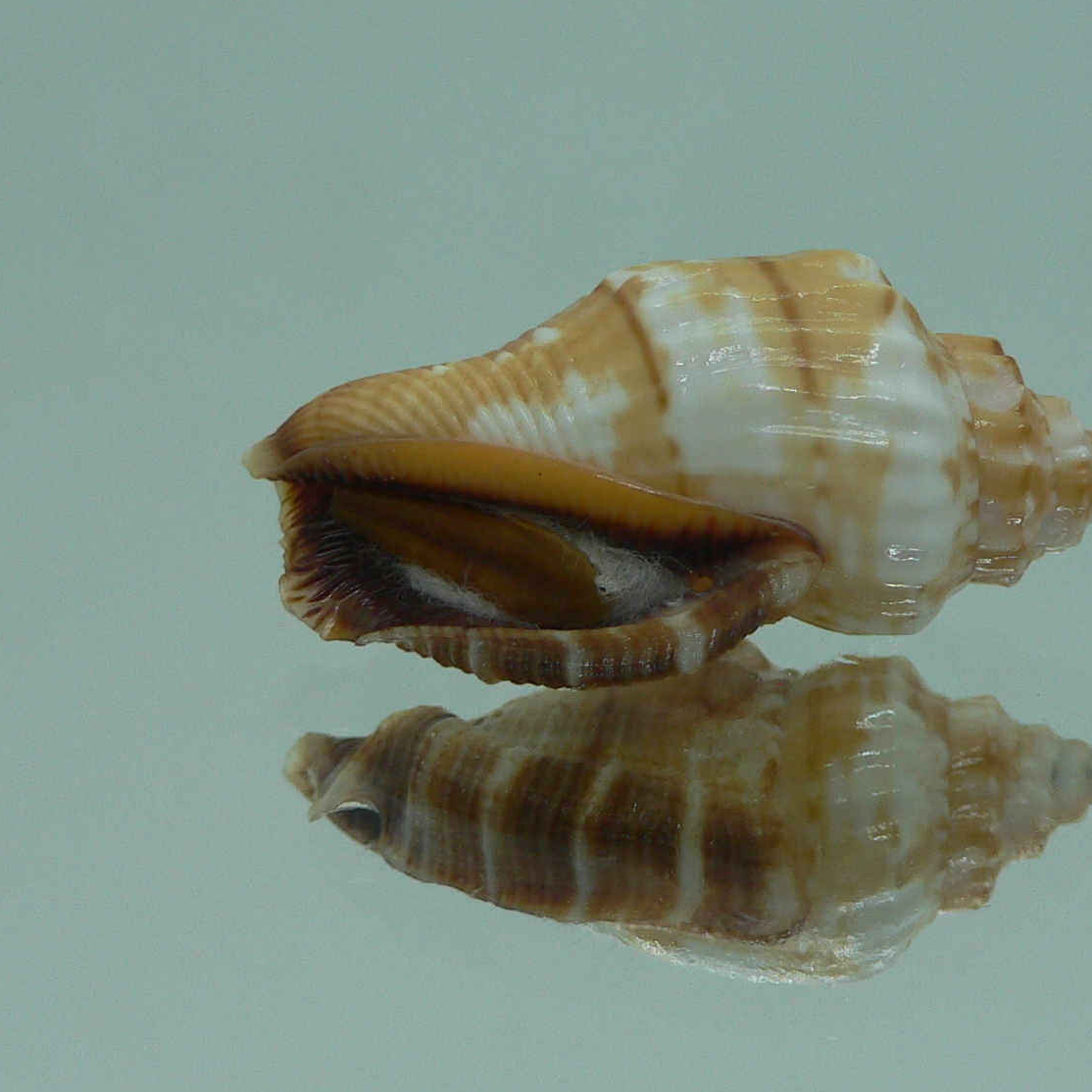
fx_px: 1999
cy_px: 538
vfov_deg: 30.6
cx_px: 670
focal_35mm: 56
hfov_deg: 30.5
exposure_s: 1/60
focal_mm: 4.6
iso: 80
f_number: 2.8
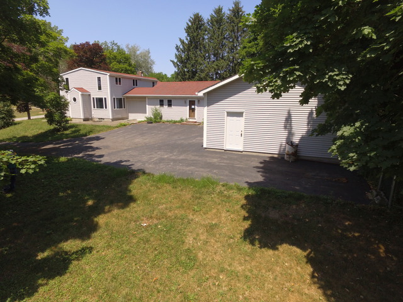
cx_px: 202
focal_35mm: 20
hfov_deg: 81.7
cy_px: 151
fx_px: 233
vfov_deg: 66.0
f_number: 2.8
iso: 200
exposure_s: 1/1250
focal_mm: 3.61
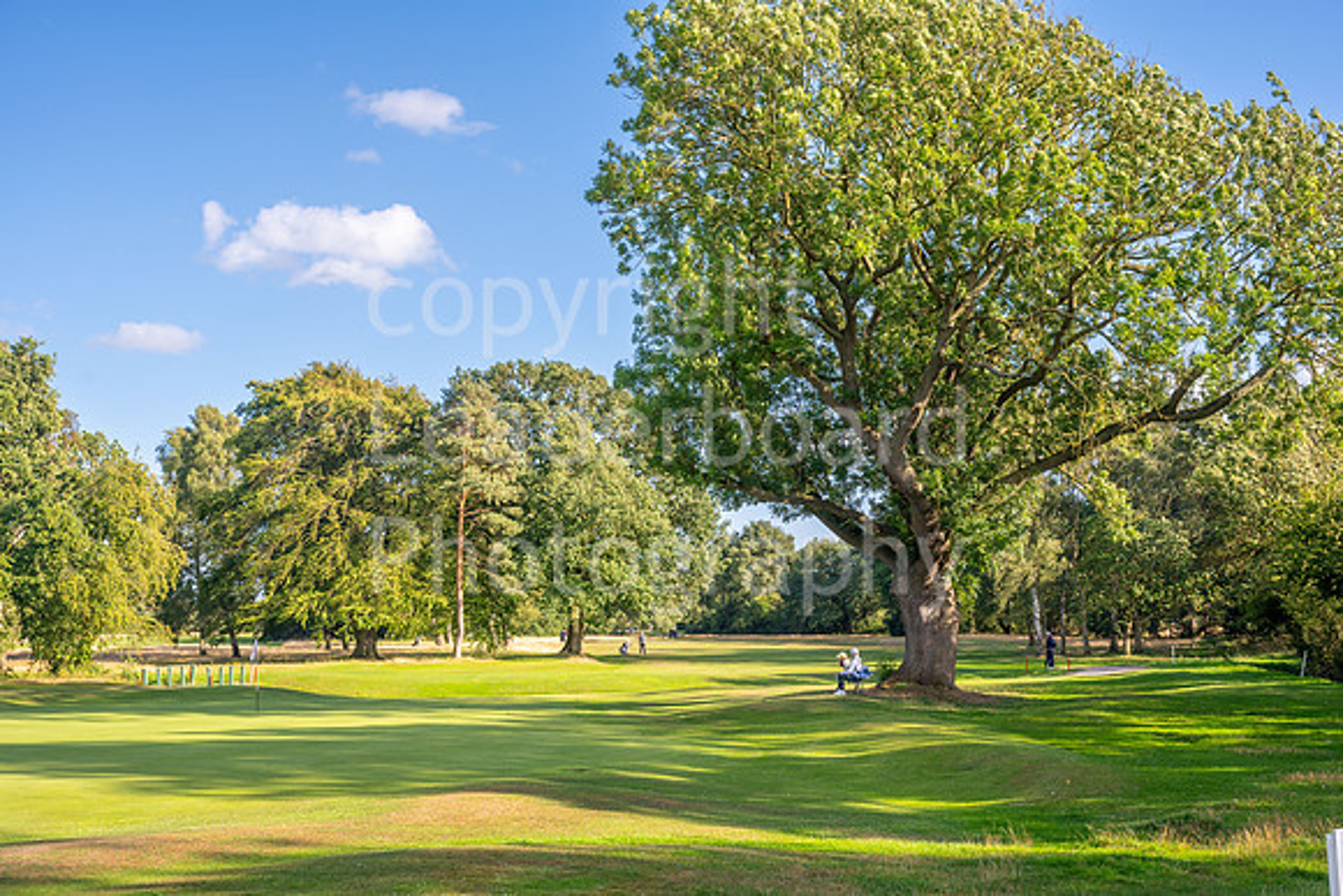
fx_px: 1493
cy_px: 448
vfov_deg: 33.4
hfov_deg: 48.4
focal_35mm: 40
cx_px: 672
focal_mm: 40
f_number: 6.3
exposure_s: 1/250
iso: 125
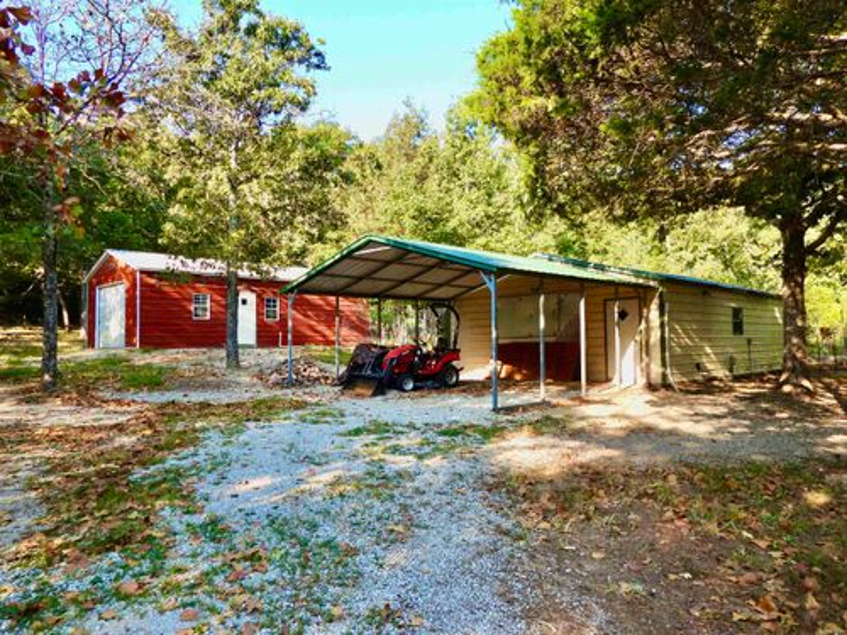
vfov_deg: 56.8
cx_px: 424
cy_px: 318
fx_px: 587
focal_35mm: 24
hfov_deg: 71.6
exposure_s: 1/320
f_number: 2.8
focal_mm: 4.3
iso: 100
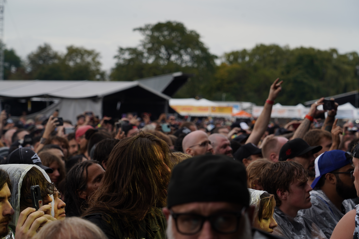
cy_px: 120
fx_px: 1047
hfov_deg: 19.5
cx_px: 180
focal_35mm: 105
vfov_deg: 13.0
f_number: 6.3
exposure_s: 1/400
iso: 100
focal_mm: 105
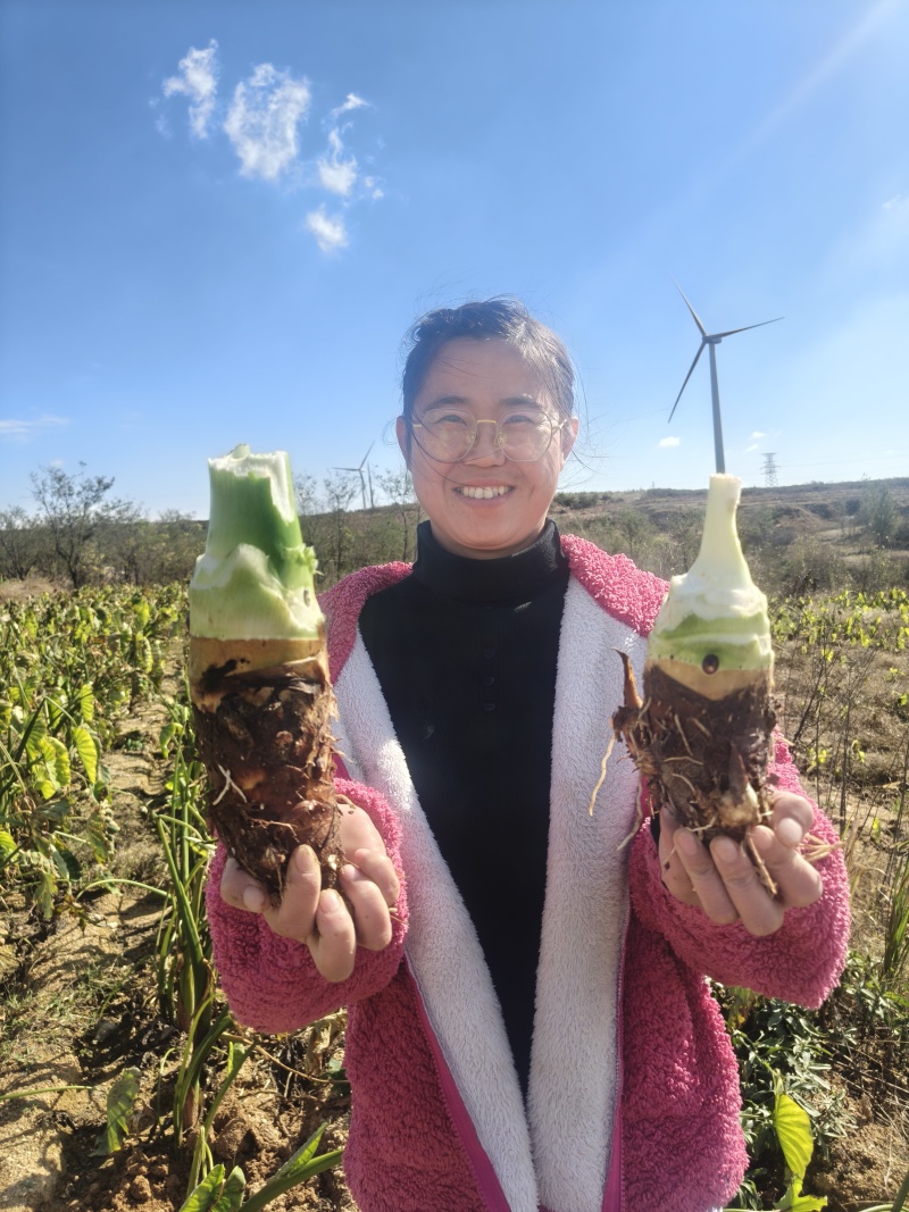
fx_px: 840
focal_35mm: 24
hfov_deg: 56.8
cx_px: 454
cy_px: 606
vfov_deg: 71.6
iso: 64
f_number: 1.8
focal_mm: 5.59
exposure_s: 1/2388
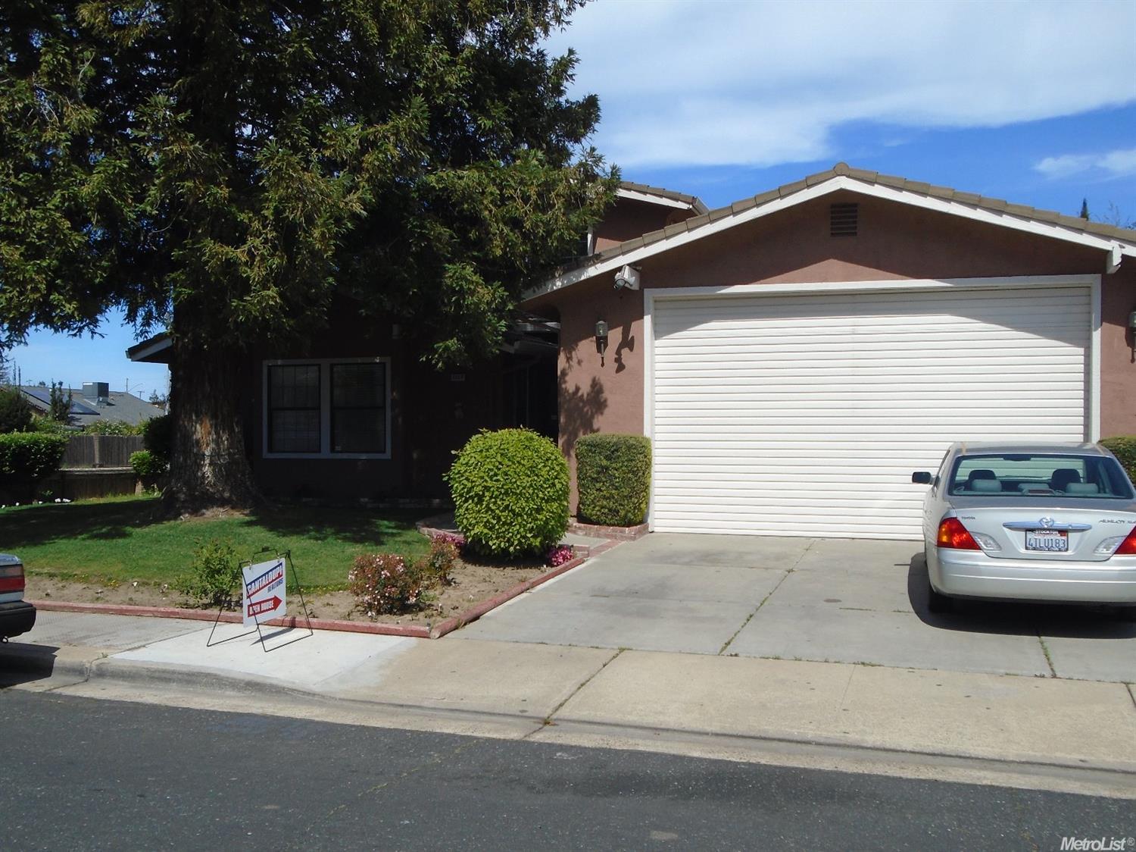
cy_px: 426
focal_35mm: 36
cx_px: 568
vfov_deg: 39.6
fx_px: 1181
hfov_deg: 51.4
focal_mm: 6.4
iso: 100
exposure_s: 1/200
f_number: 9.5
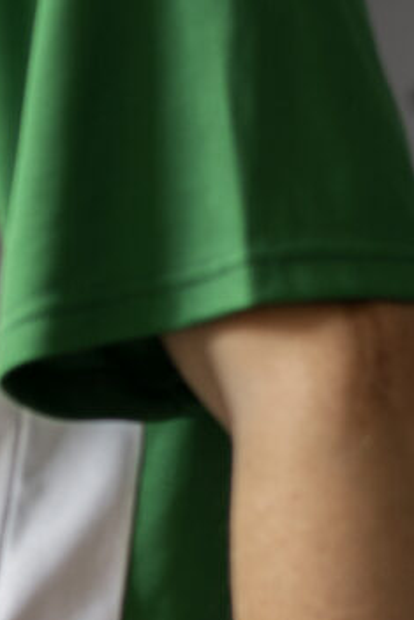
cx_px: -970
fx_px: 6893
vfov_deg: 5.1
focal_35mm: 400
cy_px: 675
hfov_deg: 3.3
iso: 250
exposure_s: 1/160
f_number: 2.5
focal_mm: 55
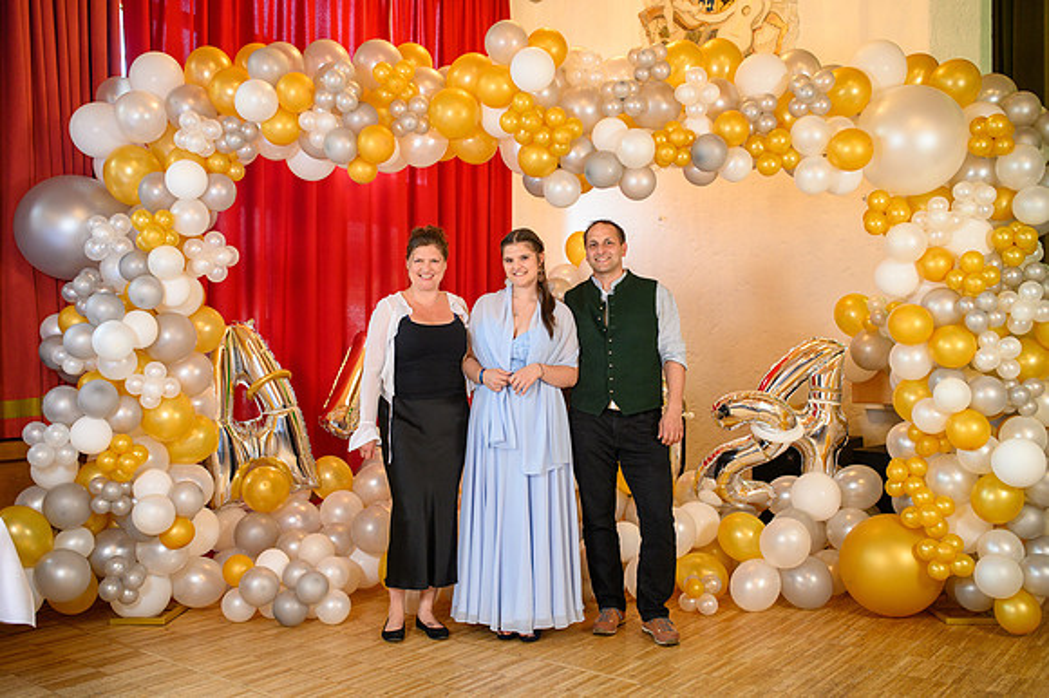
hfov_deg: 54.5
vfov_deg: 37.8
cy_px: 349
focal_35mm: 35
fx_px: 1019
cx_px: 524
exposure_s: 1/100
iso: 1250
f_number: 3.5
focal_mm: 35
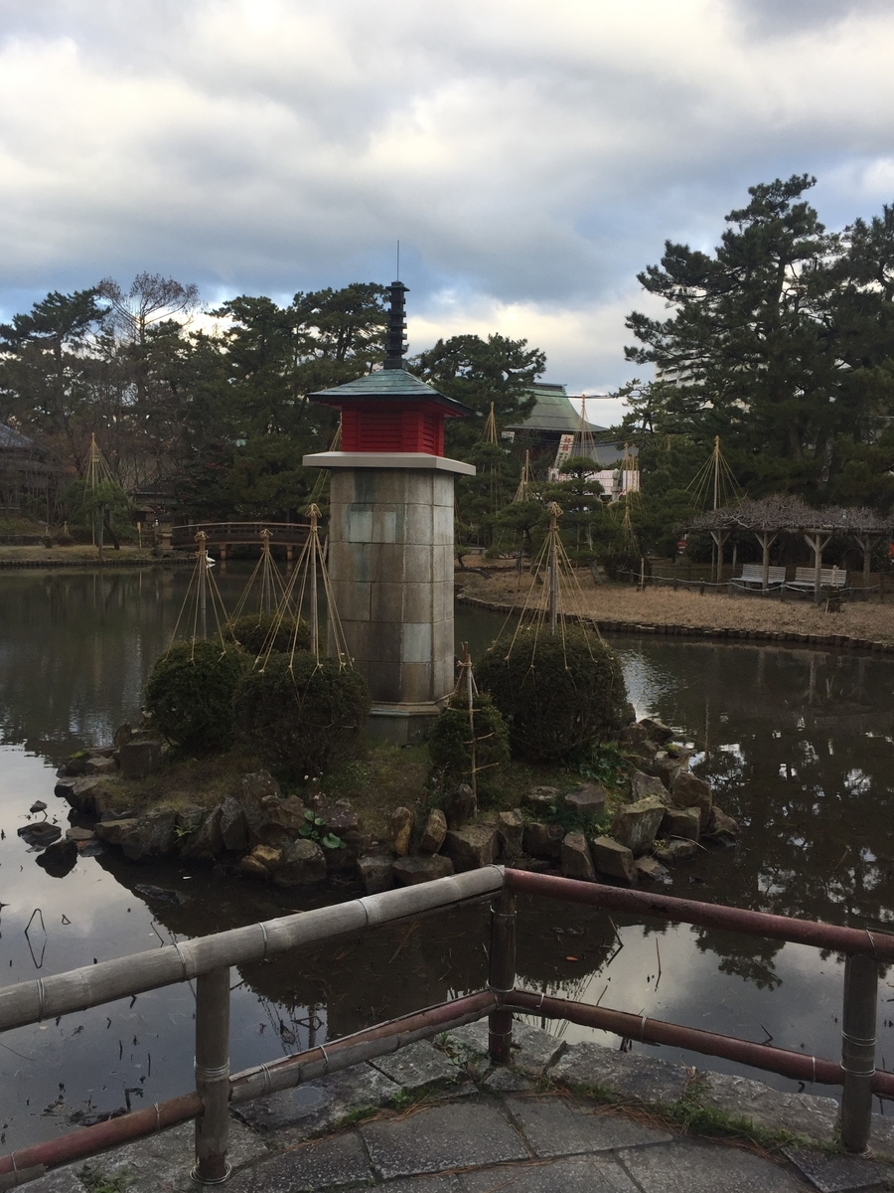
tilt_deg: -3.1
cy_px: 596
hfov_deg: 48.2
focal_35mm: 29
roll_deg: -1.0
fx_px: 999
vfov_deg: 61.7
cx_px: 447
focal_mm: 4.15
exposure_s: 1/265
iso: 32
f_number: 2.2
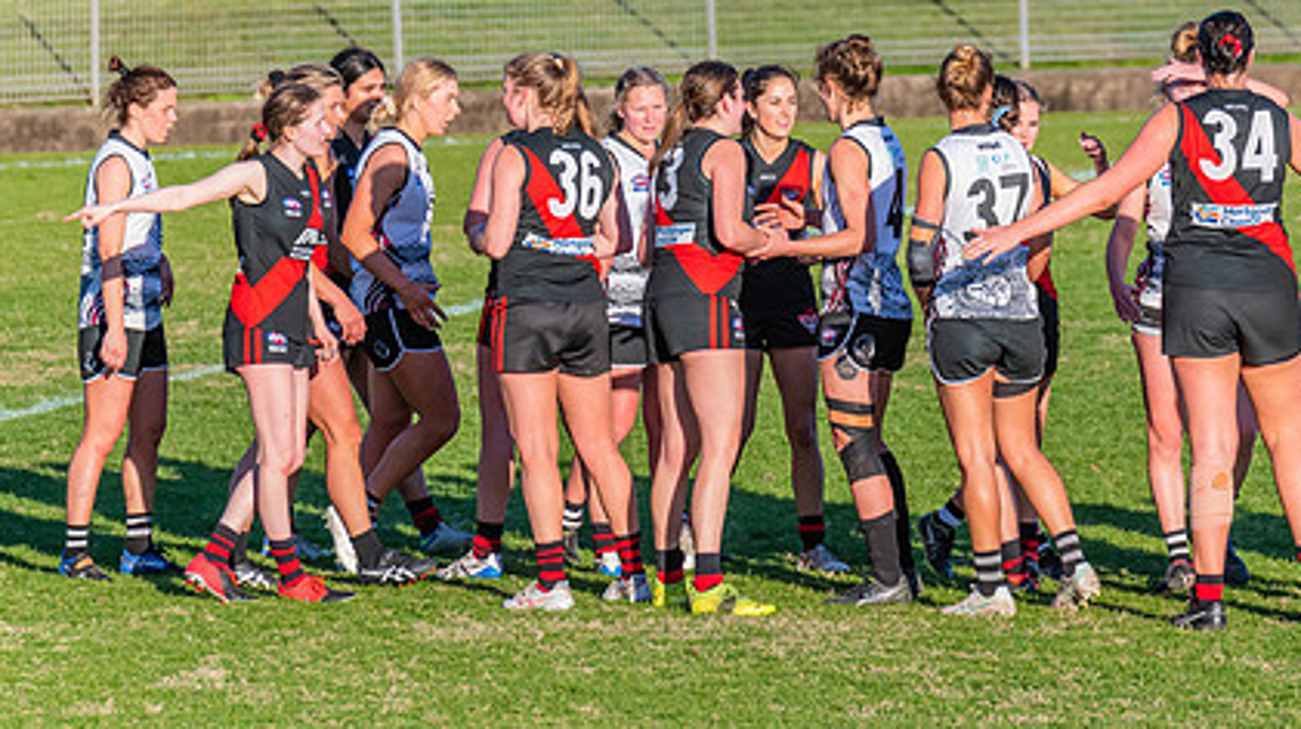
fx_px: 17993
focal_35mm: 522
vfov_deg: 2.3
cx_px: 840
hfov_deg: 4.1
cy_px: 356
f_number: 9
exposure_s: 1/1250
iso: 800
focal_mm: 330
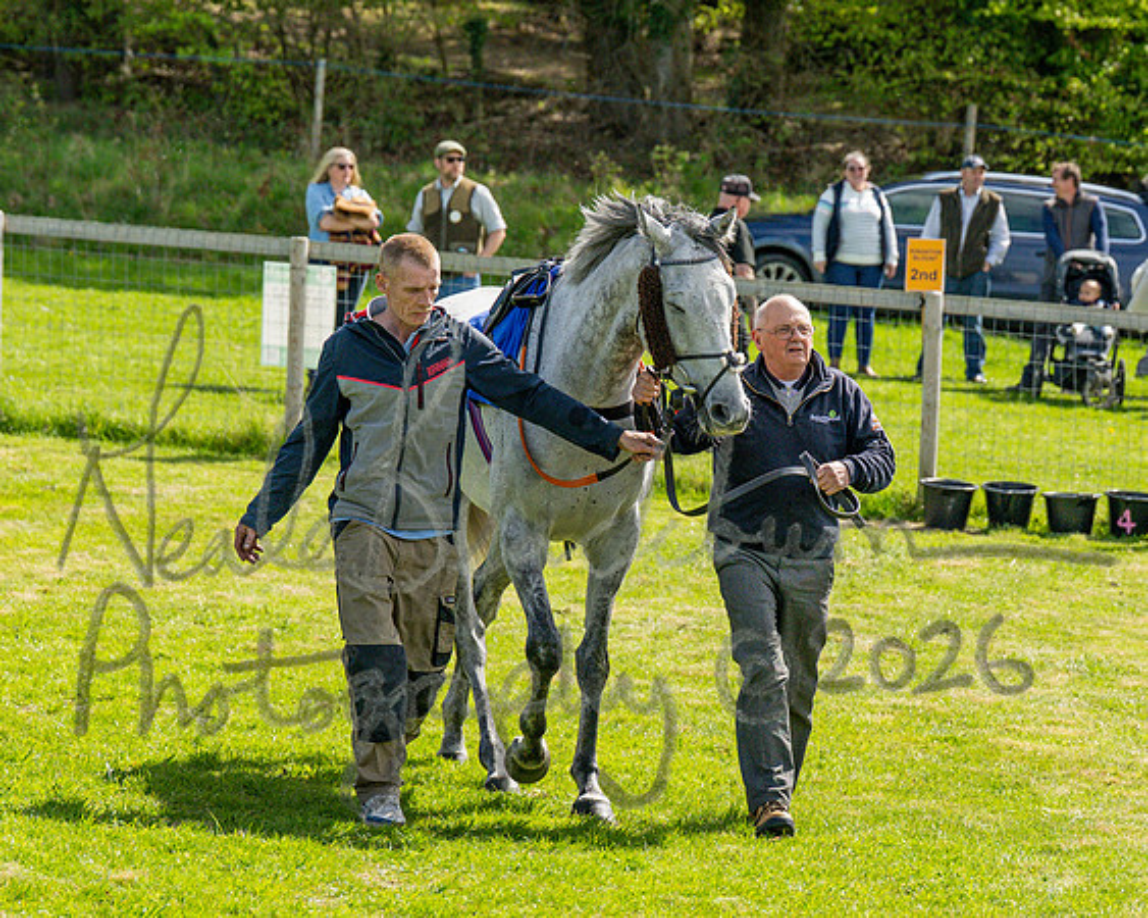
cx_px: 565
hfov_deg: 10.2
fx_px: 6400
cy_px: 420
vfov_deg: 8.2
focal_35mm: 188
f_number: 4
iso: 400
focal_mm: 87
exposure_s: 1/3200
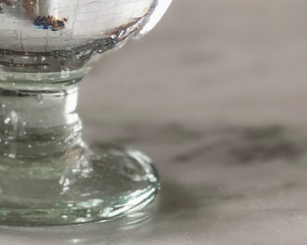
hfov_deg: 8.6
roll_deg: +0.6
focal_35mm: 222
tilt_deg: -12.5
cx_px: -82
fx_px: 2016
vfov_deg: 6.9
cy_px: 12
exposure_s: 1/30
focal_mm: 6.6
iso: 32
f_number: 2.8
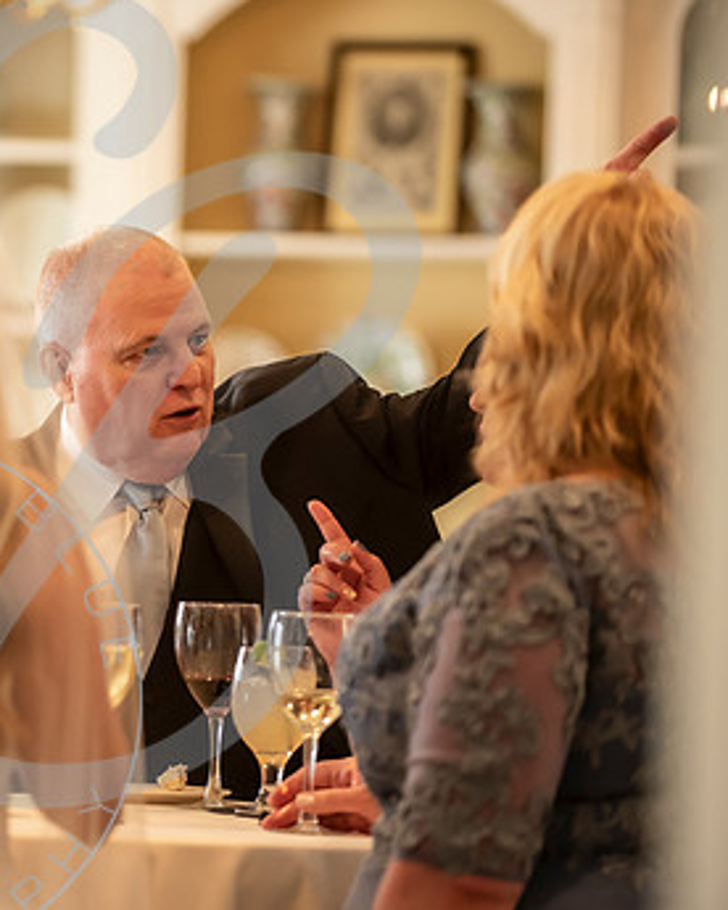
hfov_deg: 7.5
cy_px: 479
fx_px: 5521
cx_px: 3
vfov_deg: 9.4
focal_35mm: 205
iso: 1000
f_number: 2.8
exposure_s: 1/250
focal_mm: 130
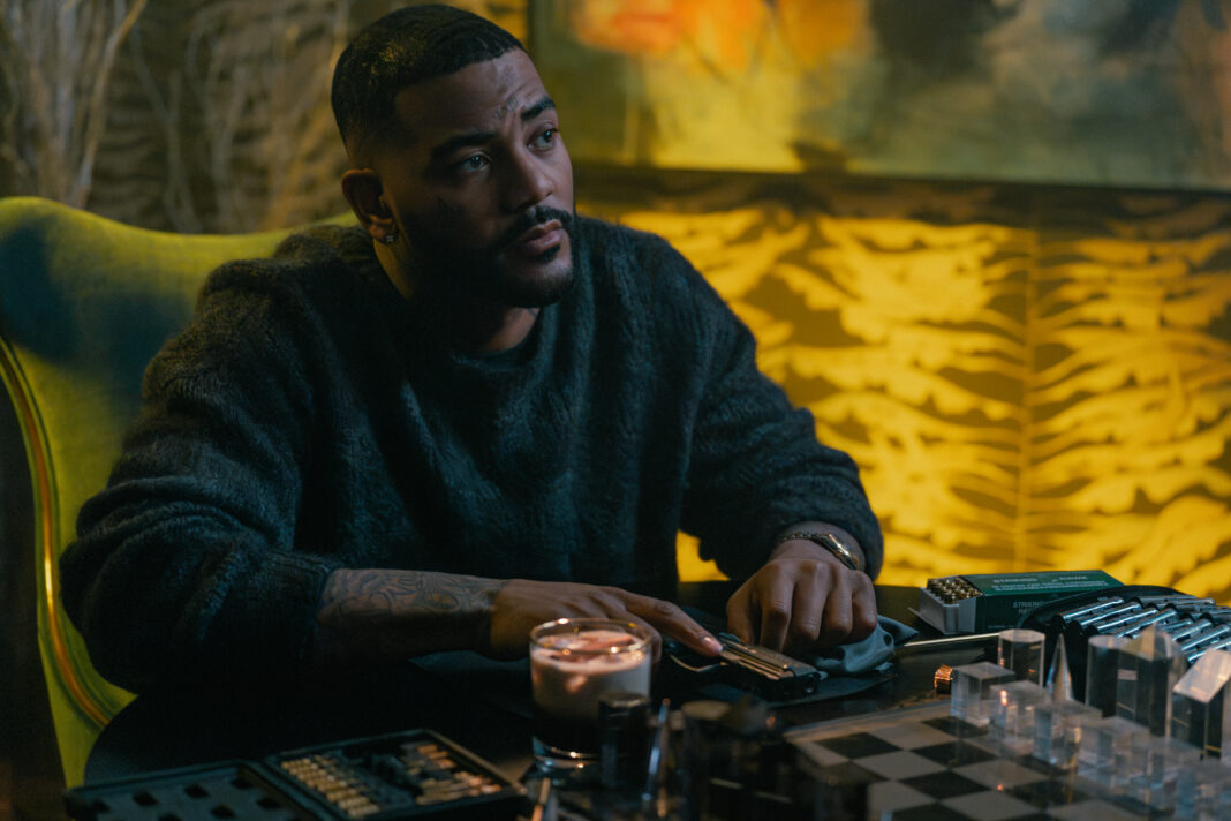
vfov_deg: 18.9
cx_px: 616
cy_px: 410
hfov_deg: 28.1
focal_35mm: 72
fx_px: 2462
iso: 6400
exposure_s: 1/160
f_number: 2.8
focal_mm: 72
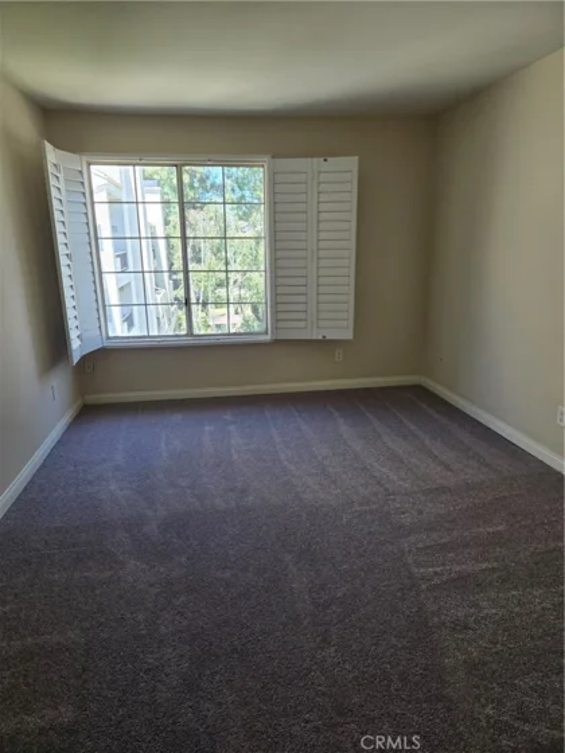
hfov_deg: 58.9
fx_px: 501
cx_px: 282
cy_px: 376
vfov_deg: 73.9
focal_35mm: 23
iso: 125
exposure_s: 1/508
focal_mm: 5.4
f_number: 1.8
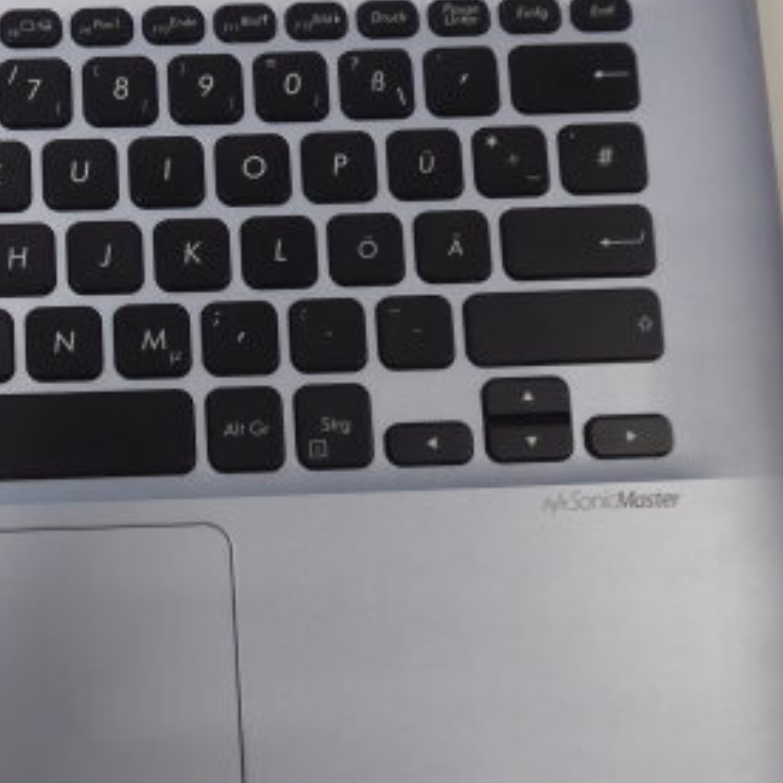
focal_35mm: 48
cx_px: 48
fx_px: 1228
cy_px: 465
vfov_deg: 35.2
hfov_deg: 33.1
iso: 320
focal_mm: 4.3
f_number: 3.3
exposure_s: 1/60
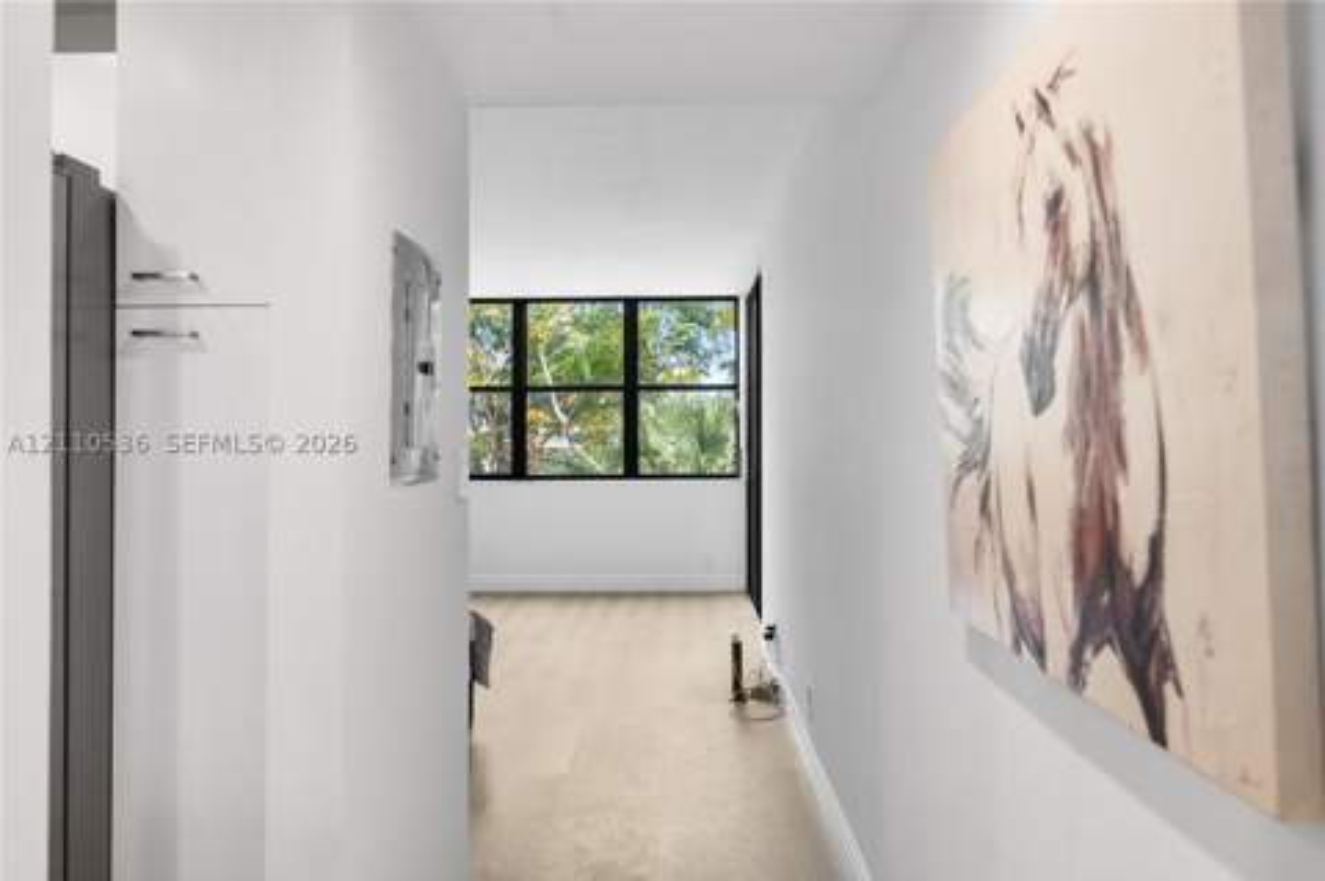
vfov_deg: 49.5
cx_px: 662
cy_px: 440
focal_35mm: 26
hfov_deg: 69.4
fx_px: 956
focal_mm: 26
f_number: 8
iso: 500
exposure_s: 1/25
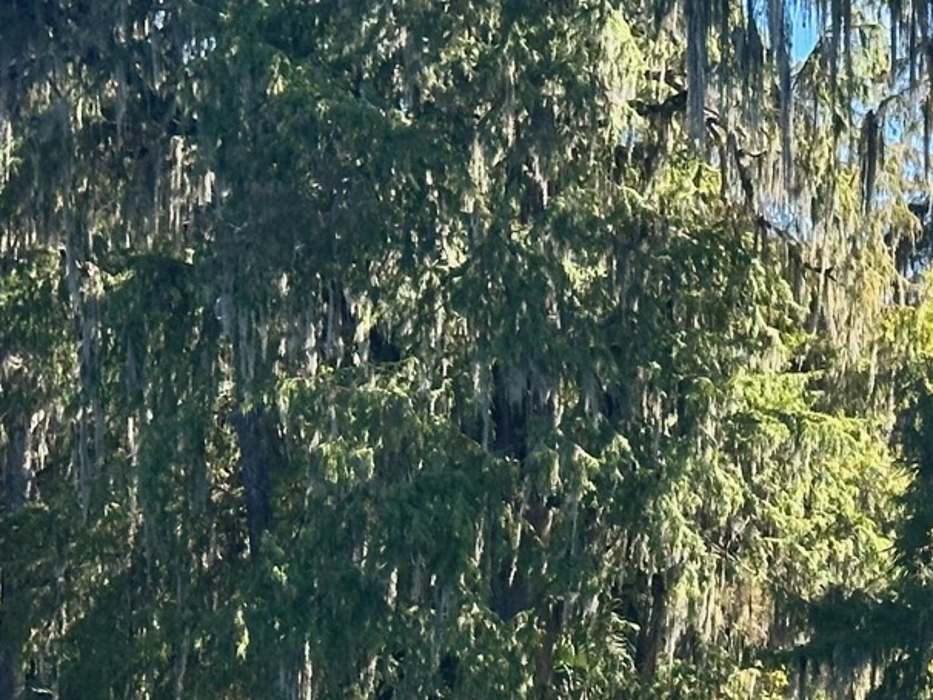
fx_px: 4098
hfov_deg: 12.6
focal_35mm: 152
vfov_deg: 9.6
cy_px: 825
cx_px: 1215
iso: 64
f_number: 1.78
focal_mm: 6.86
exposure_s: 1/1880
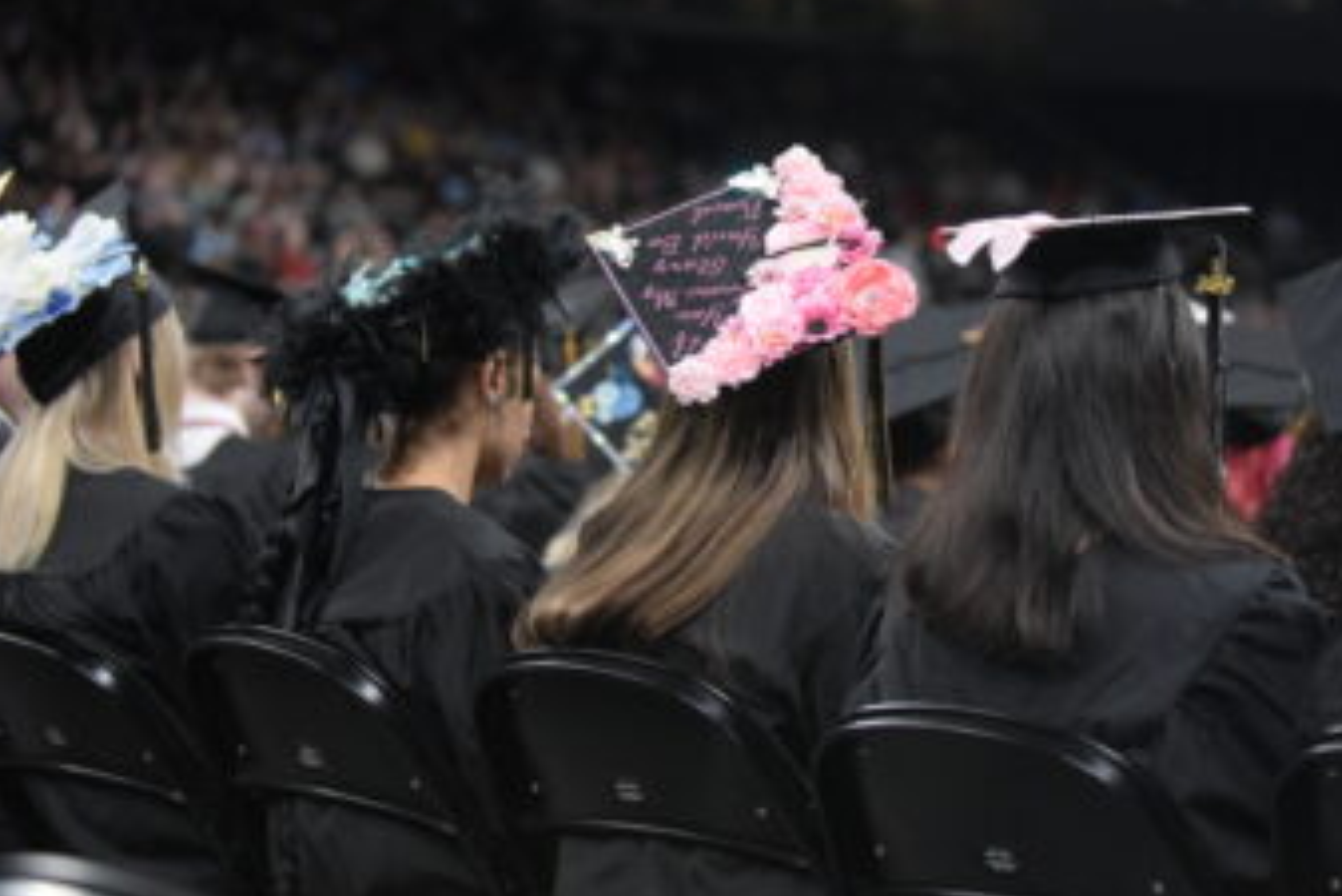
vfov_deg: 16.5
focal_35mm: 83
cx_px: 761
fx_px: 3095
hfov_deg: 24.4
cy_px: 416
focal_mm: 70
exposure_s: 1/1250
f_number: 2.8
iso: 4000
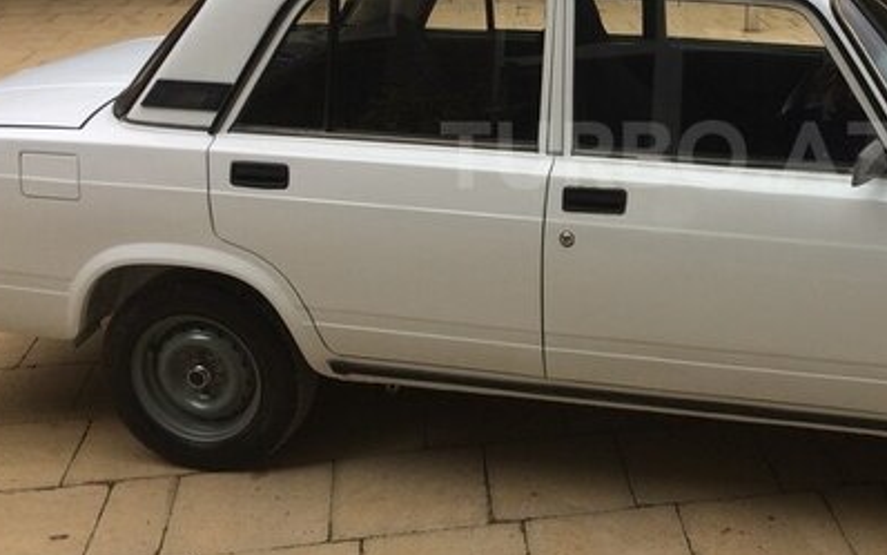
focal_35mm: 51
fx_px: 1233
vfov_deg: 25.1
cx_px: 669
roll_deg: -0.7
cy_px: 155
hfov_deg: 38.5
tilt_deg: -13.1
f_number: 2.2
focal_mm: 4.15
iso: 32
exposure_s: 1/466
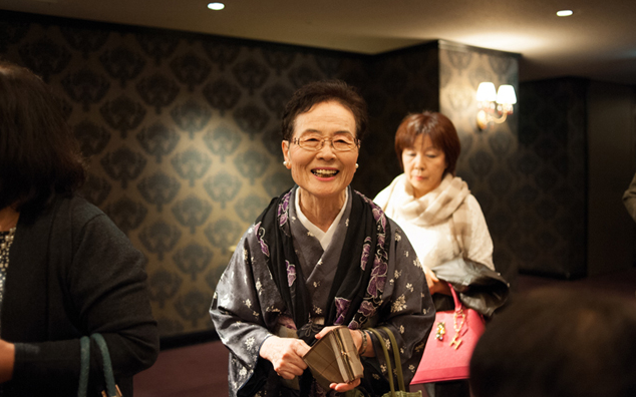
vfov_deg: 35.3
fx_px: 624
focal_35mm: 36
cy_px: 194
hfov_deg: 54.0
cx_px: 318
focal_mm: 35
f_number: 2.8
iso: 2500
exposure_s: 1/100
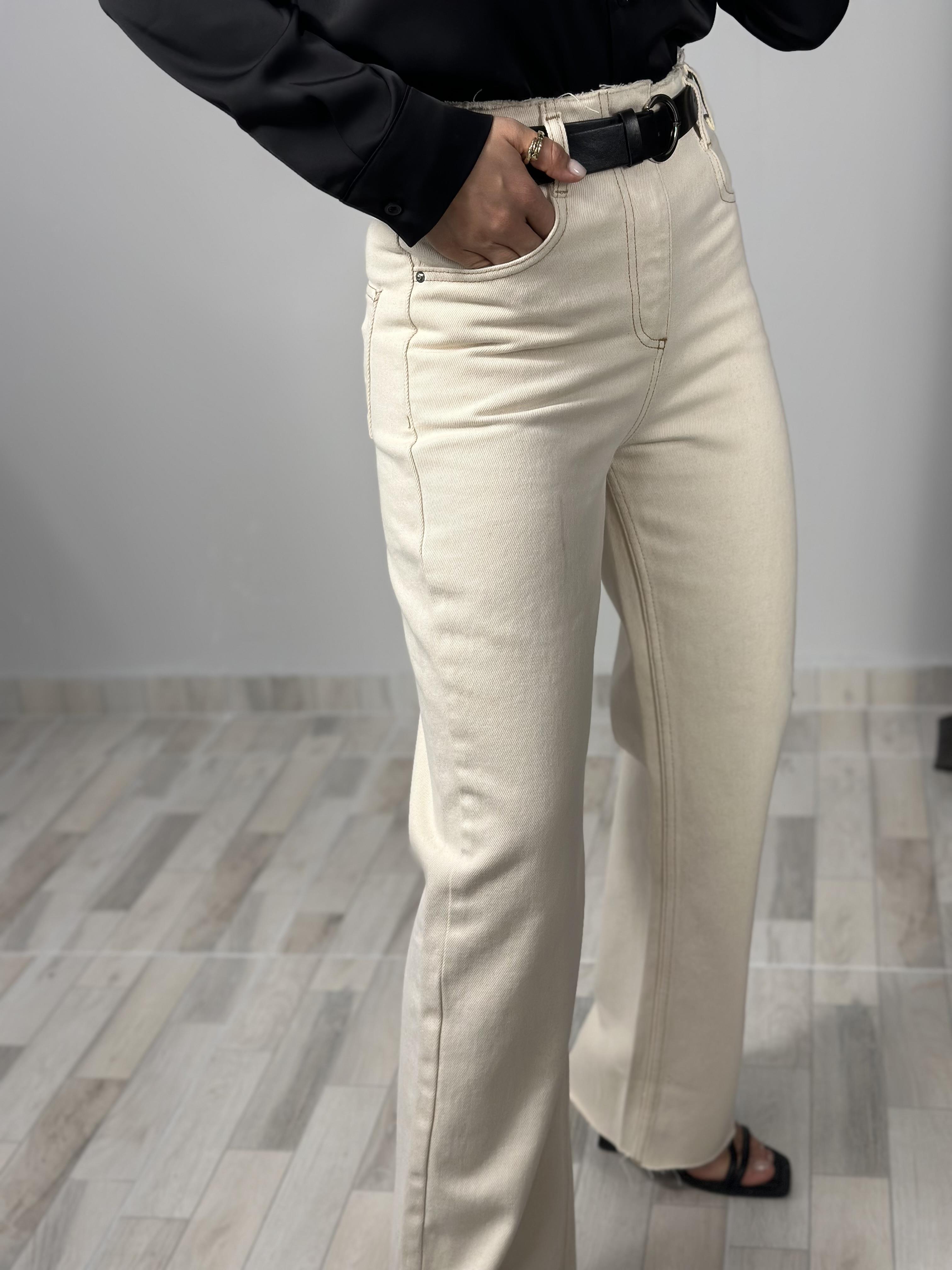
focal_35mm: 48
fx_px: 1760
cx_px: 476
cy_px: 635
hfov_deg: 30.3
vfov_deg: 39.7
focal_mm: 6.86
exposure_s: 1/100
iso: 80
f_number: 1.78
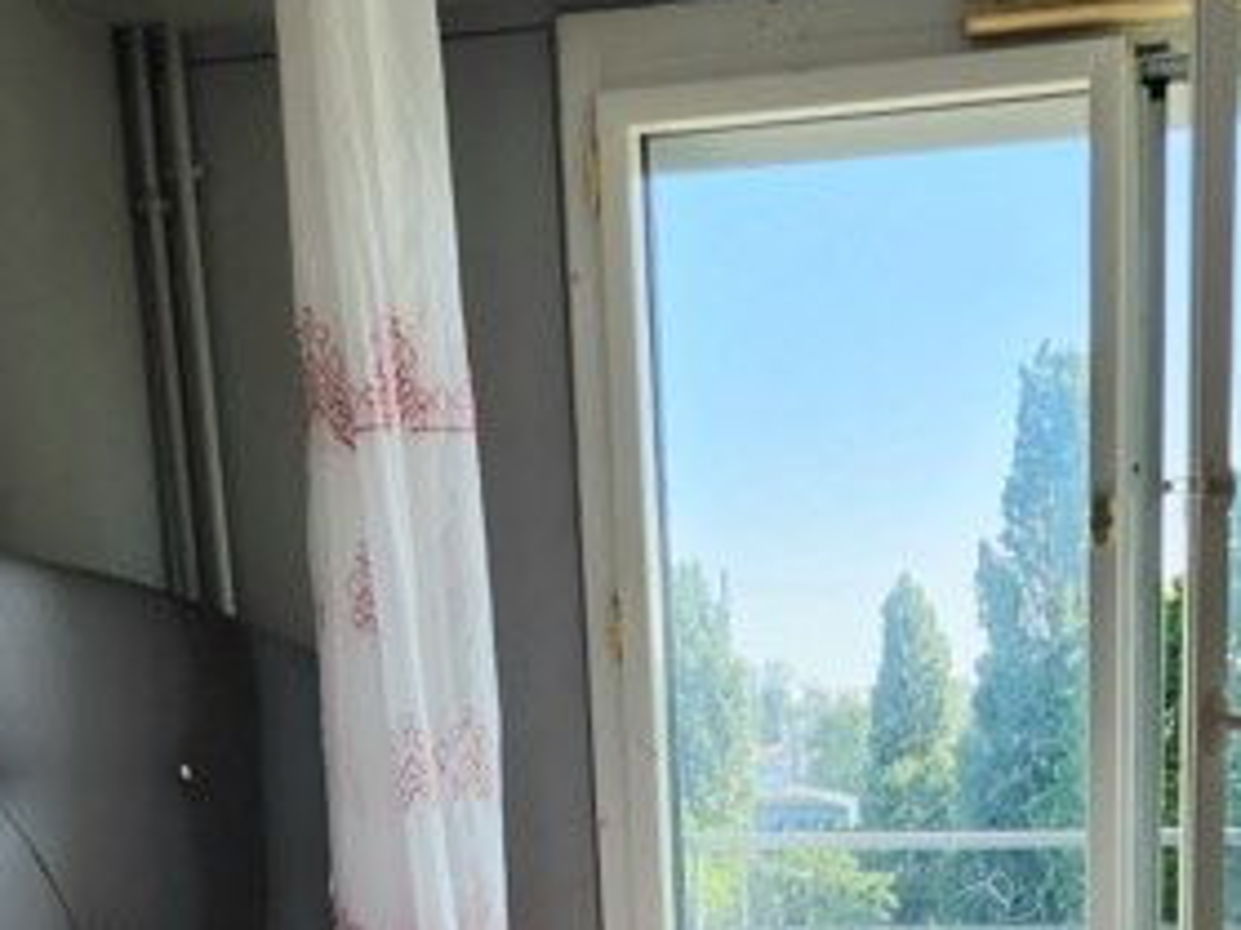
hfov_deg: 29.1
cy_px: 1282
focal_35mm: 66
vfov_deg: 20.0
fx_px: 2365
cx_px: 854
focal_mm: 6.4
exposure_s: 1/182
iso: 20
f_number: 1.8
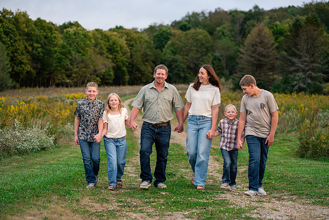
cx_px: 164
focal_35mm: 85
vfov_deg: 16.1
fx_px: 777
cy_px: 110
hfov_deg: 23.9
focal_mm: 85
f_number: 3.2
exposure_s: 1/250
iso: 640
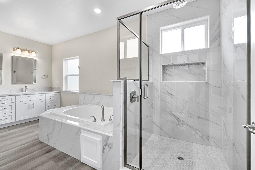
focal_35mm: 15
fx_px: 106
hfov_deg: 100.4
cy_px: 85
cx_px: 128
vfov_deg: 77.3
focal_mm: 10
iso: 320
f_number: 8
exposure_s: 1/30
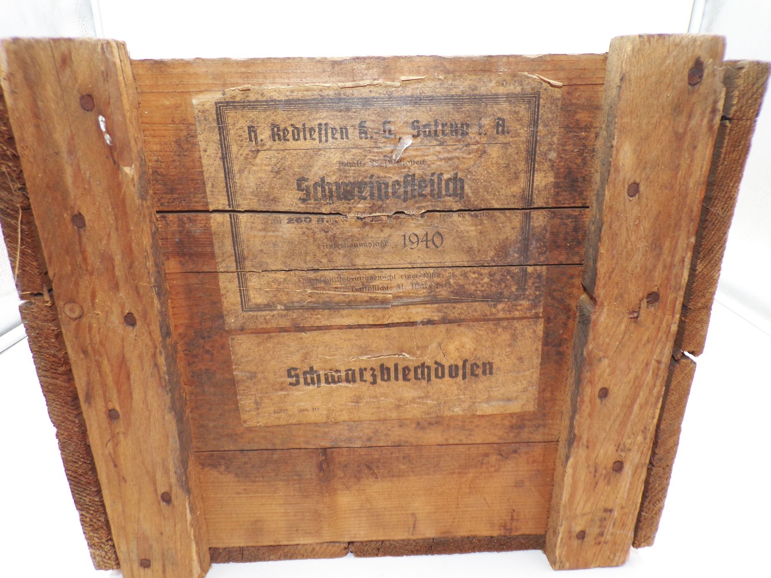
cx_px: 386
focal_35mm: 24
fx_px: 535
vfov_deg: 56.8
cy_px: 289
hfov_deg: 71.6
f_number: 3
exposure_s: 1/38
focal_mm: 4.3
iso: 100
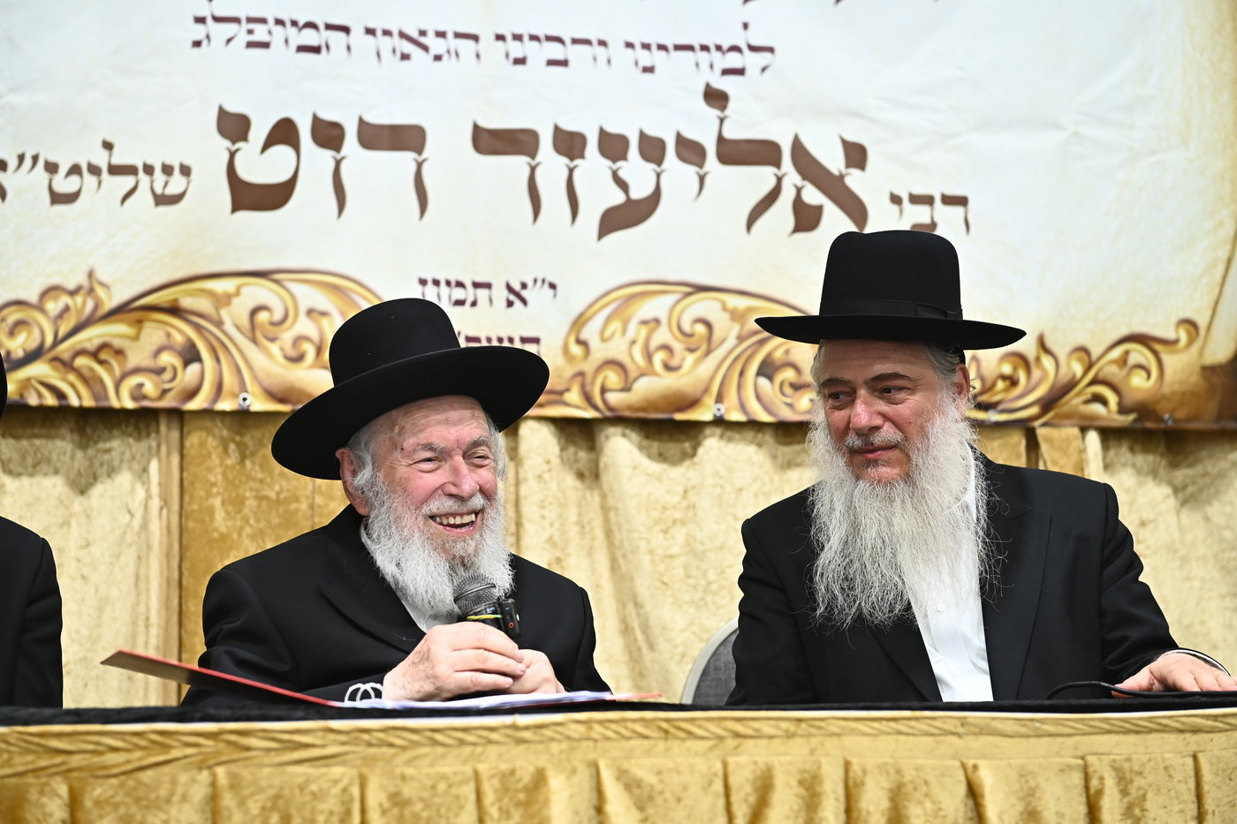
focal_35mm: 70
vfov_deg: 19.5
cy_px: 412
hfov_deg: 28.8
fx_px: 2405
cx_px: 618
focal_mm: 70
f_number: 4
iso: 1600
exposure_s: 1/200
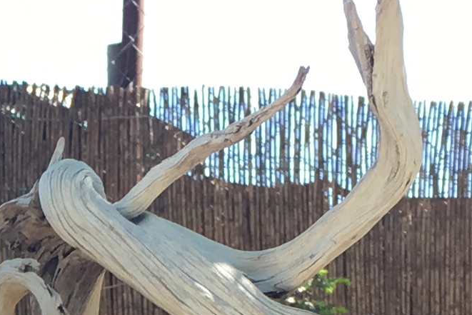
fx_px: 2413
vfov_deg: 7.1
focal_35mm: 184
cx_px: -255
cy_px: 741
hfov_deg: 10.7
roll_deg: +0.2
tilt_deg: -4.3
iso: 25
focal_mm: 4.15
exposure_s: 1/159
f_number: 2.2
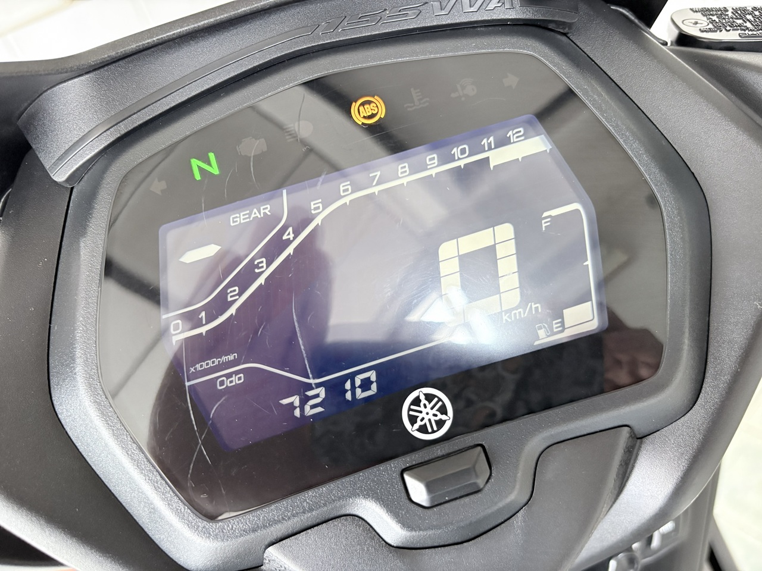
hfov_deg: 67.3
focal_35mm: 26
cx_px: 381
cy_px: 286
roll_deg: +18.0
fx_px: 572
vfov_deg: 53.1
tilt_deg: -37.9
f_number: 1.6
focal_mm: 5.96
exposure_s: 1/60
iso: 320
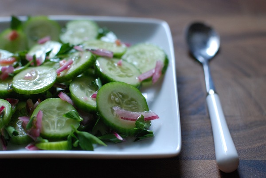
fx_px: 555
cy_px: 89
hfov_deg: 27.0
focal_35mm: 75
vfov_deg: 18.2
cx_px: 133
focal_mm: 50
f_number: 3.2
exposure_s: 1/125
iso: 800
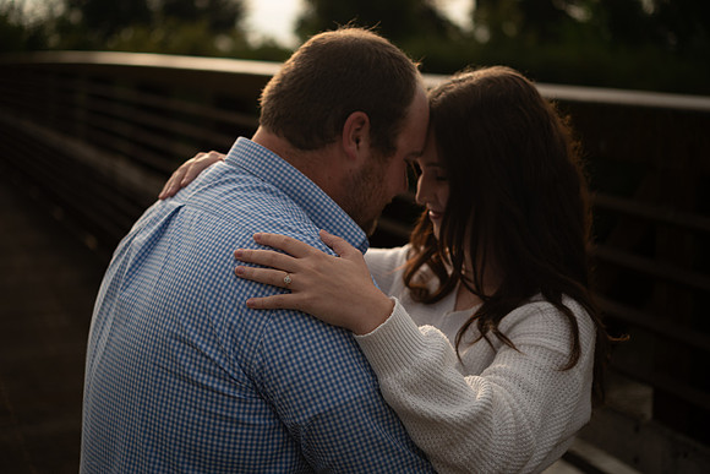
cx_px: 355
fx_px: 1184
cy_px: 237
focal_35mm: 60
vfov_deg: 22.6
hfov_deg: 33.4
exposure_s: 1/1250
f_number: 3.5
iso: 100
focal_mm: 60
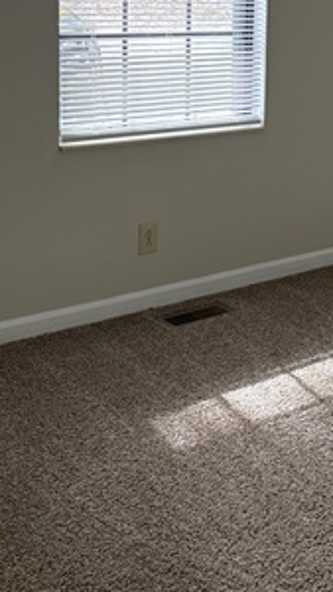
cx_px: 374
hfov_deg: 18.4
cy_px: 127
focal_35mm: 63
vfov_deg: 32.5
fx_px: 988
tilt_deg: -8.7
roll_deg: -3.1
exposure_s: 1/60
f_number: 1.6
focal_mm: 5.96
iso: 250
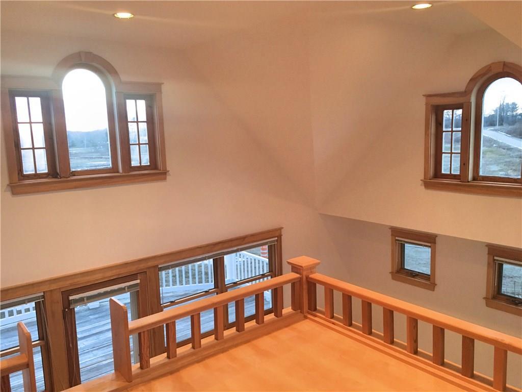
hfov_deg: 61.7
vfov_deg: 48.2
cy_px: 196
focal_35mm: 29
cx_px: 261
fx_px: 437
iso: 125
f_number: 2.2
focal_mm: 4.15
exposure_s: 1/30
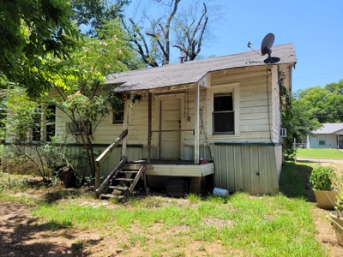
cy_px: 128
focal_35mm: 26
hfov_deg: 67.3
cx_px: 172
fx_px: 258
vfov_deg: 53.1
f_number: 1.8
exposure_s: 1/984
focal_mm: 5.4
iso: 40
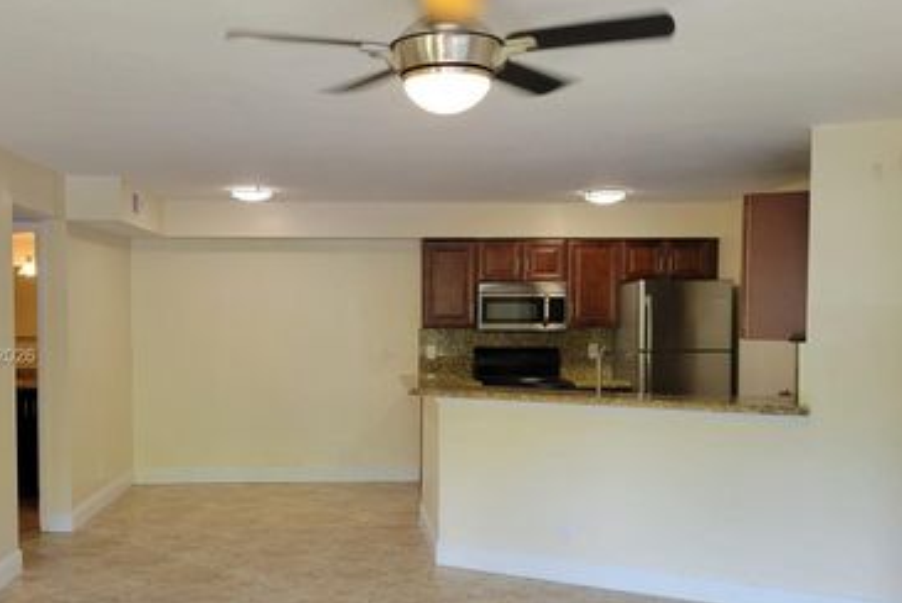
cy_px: 357
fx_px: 928
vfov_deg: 35.9
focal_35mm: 37
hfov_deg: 51.8
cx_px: 413
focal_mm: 5.4
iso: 125
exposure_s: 1/120
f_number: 1.8
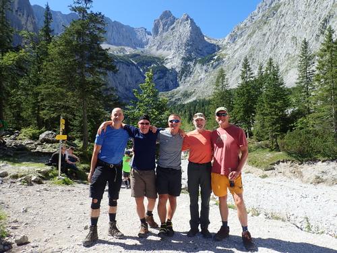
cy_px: 126
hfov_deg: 69.4
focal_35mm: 25
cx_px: 168
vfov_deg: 54.9
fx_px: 243
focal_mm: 4.5
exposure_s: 1/800
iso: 100
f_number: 2.8
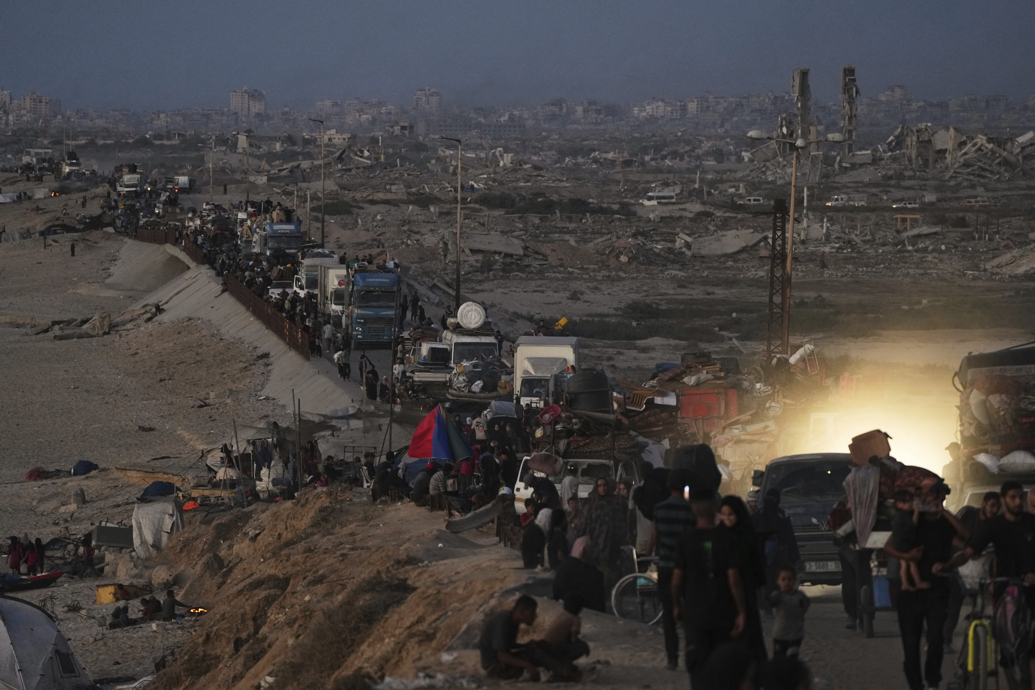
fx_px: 7101
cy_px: 345
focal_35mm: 247
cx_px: 518
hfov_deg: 8.3
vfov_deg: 5.6
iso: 2500
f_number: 5.6
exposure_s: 1/100
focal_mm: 247
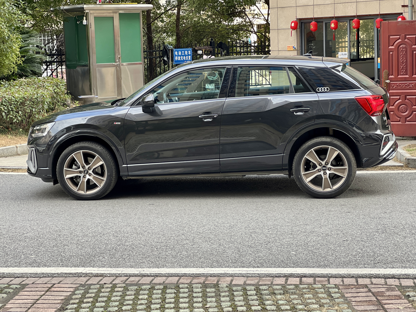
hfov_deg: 25.3
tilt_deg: -7.7
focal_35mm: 77
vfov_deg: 19.1
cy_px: 156
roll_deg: +1.9
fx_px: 925
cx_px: 208
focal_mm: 9
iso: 125
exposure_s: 1/121
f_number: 2.8
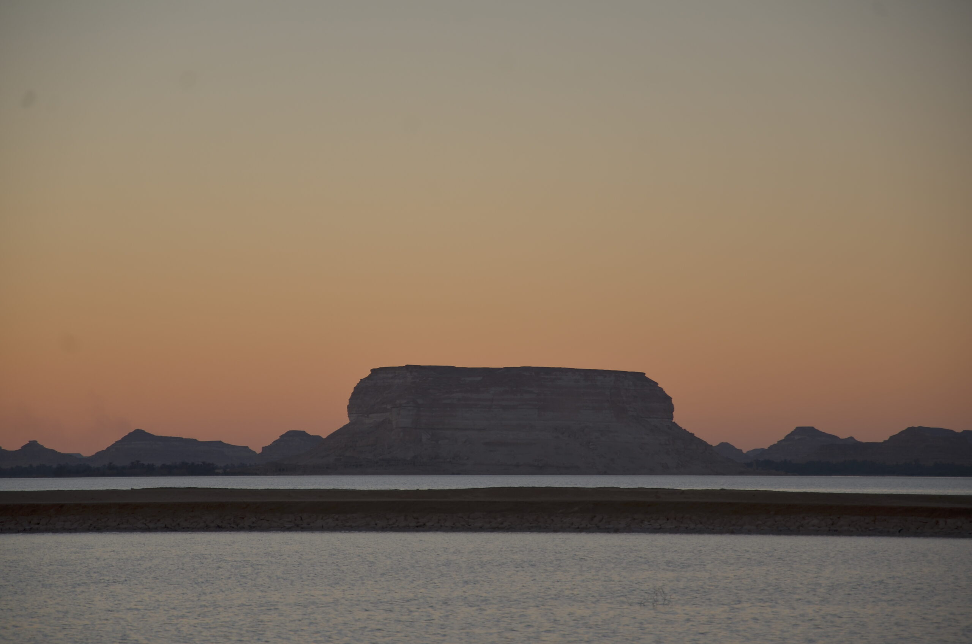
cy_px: 322
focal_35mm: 158
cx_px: 486
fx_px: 4244
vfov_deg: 8.7
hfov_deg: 13.1
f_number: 5.6
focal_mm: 105
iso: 100
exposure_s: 1/100
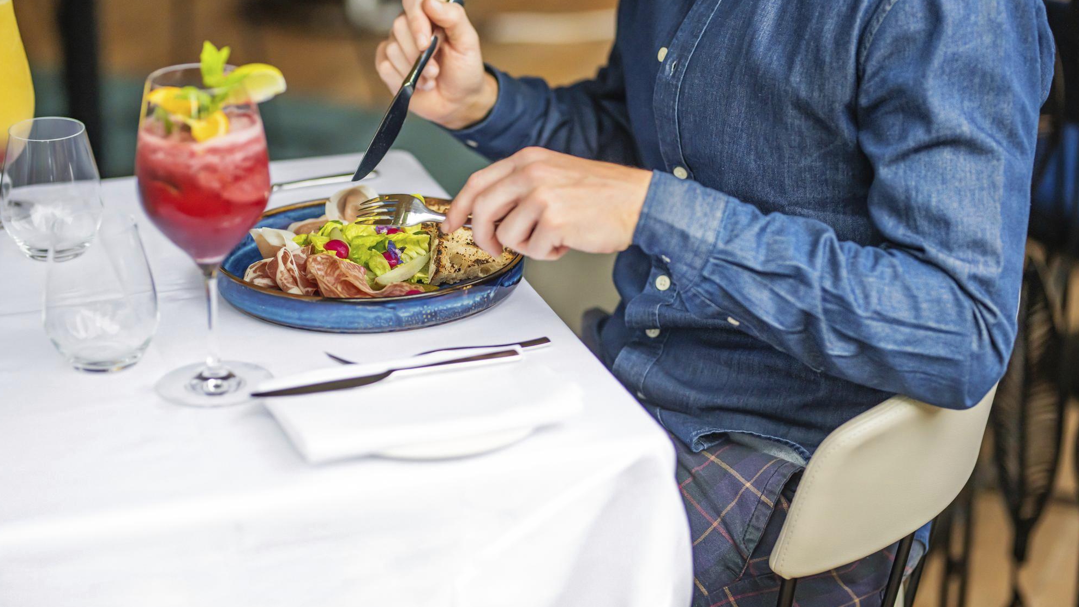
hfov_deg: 23.7
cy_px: 298
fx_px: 2575
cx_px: 540
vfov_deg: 13.4
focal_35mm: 90
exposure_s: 1/8000
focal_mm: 85
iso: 400
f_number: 2
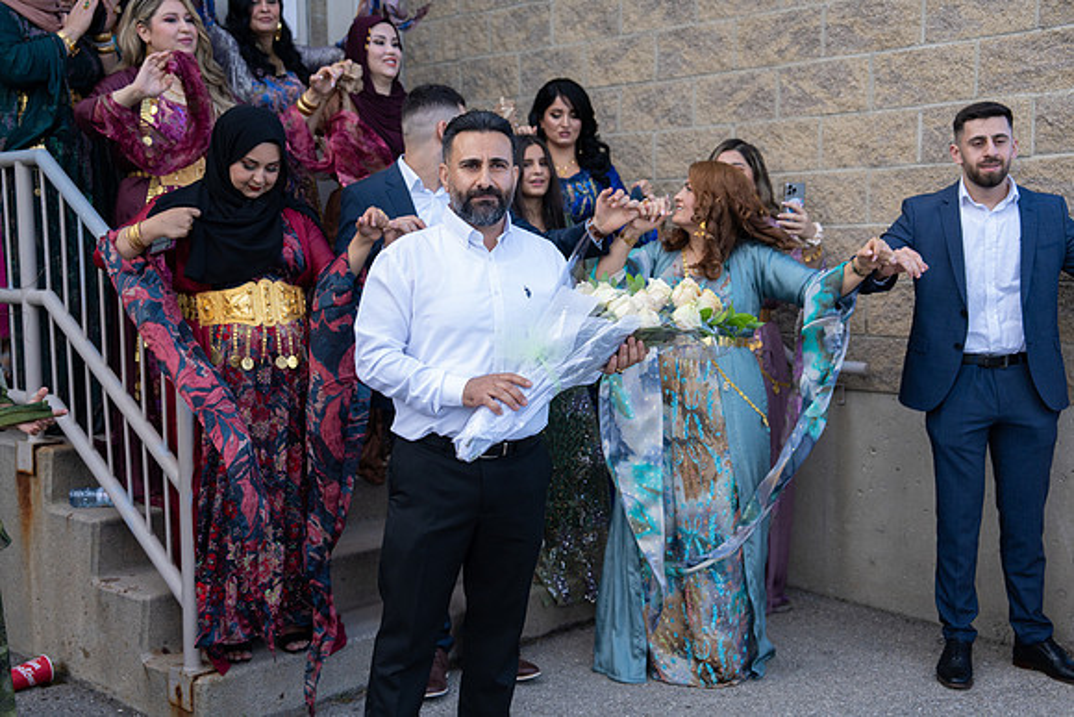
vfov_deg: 28.1
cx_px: 537
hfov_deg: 41.1
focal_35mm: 48
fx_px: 1432
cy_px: 358
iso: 800
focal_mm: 48
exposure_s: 1/2000
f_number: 2.8
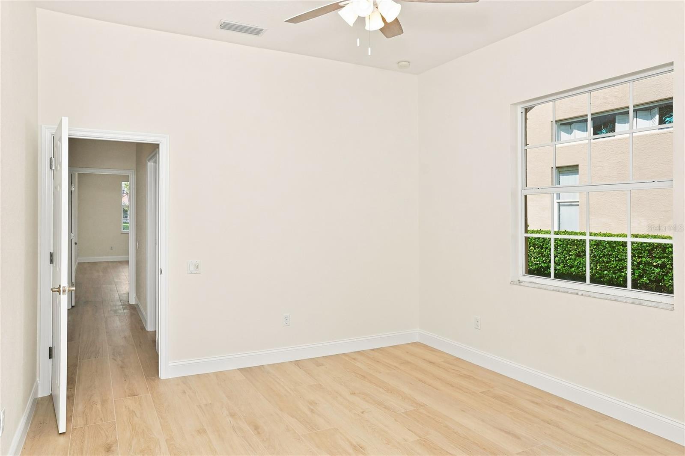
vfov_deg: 53.1
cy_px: 228
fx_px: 457
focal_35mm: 24
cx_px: 342
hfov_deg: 73.8
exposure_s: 1/125
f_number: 8
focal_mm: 16
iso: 400
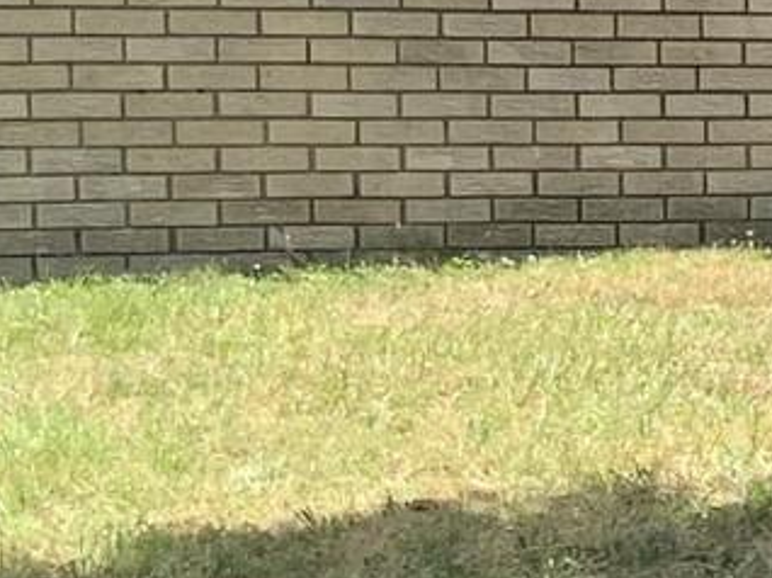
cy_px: 355
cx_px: 1840
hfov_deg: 9.4
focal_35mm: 187
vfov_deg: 7.9
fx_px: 4167
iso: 16
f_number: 1.8
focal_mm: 3
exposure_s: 1/478
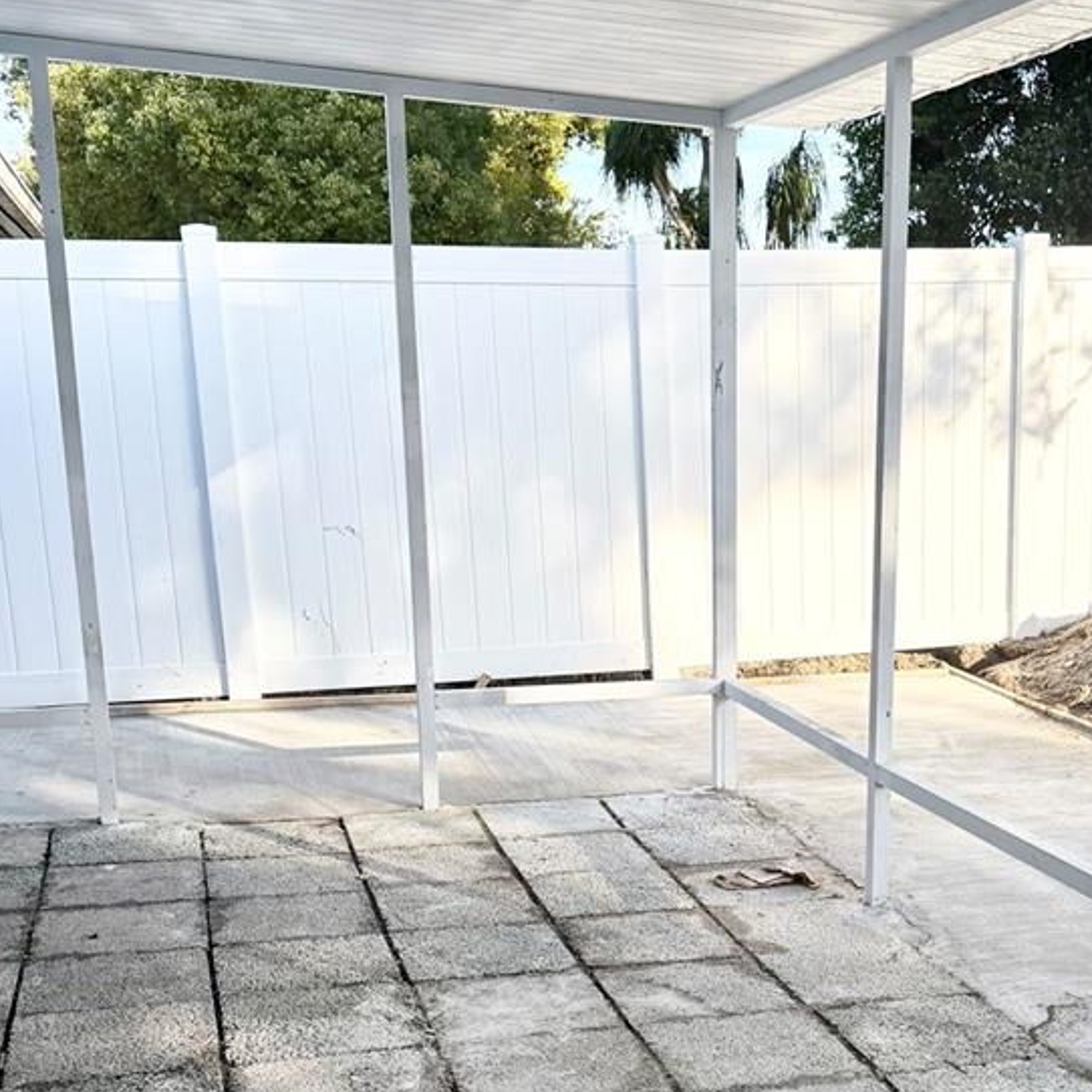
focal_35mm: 47
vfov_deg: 35.4
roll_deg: -1.0
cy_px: 798
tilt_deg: -14.8
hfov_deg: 35.6
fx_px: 1677
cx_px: 762
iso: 100
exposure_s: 1/2801
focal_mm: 6.76
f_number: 1.78
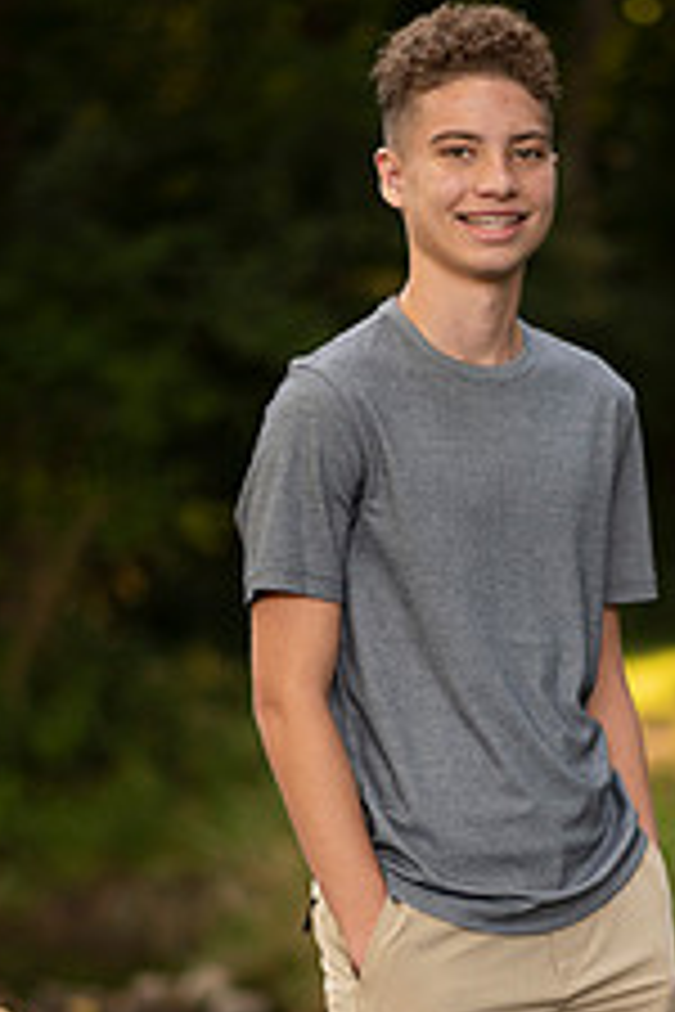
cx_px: 495
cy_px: 715
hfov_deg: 8.1
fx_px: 4781
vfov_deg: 12.1
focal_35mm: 170
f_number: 1.8
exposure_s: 1/250
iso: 125
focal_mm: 85
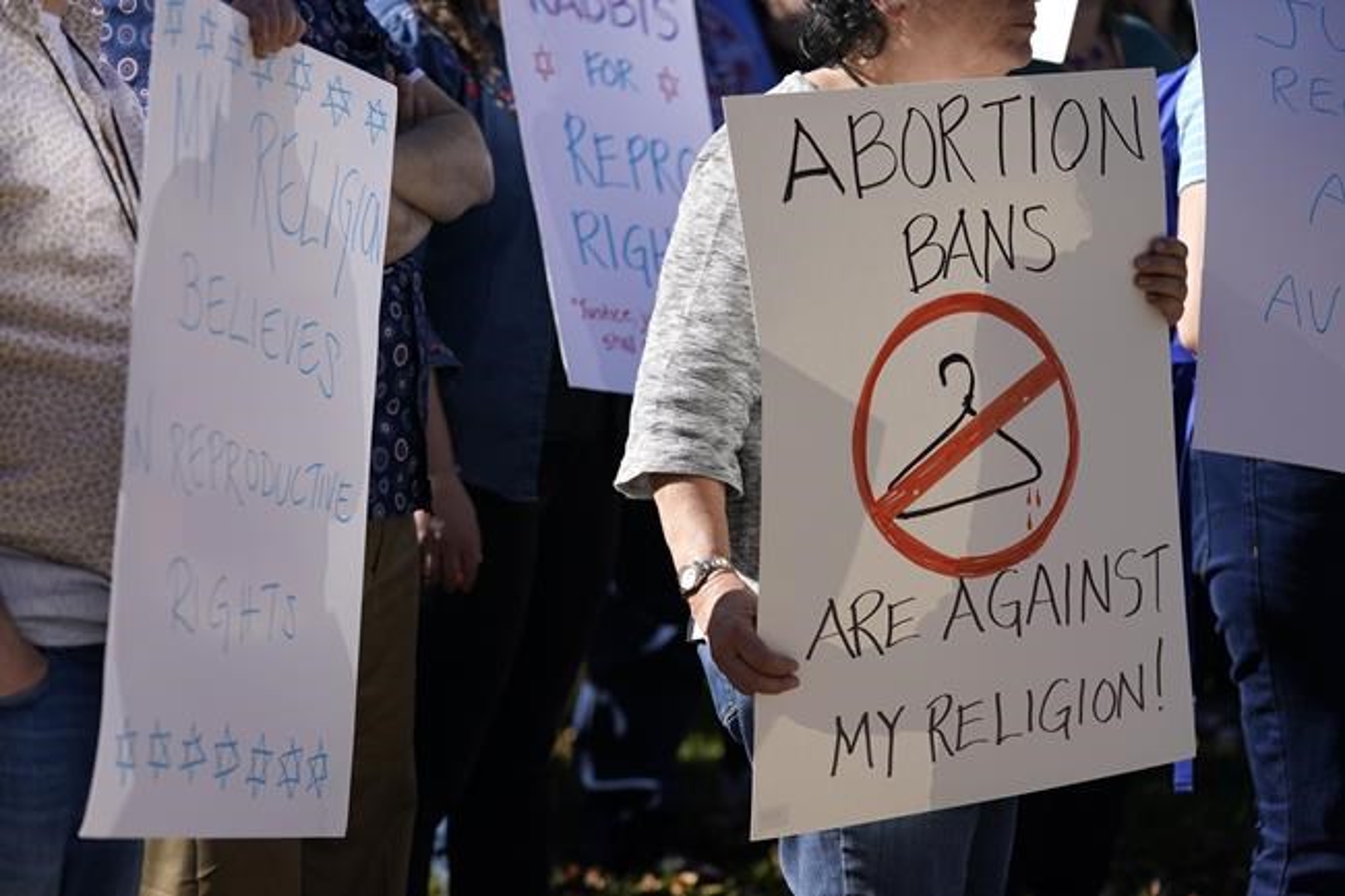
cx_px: 672
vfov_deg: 14.1
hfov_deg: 21.0
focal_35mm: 97
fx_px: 3623
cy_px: 448
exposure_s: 1/4000
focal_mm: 97
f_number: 3.2
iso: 320
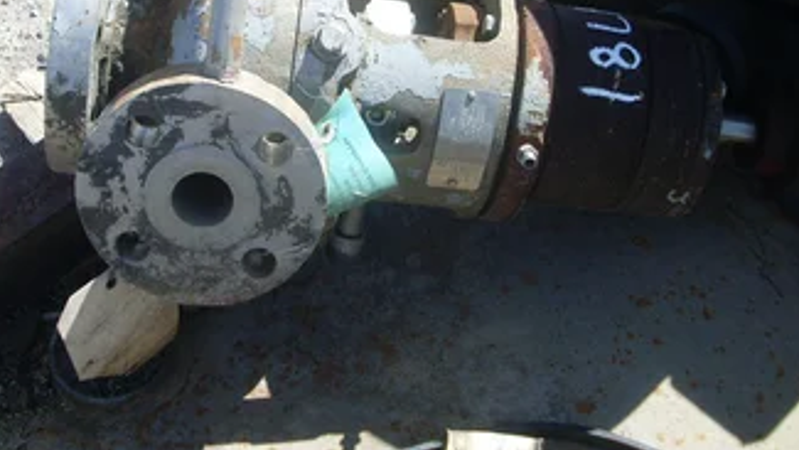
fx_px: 1081
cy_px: 93
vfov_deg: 23.2
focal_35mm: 51
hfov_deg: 40.6
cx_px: 391
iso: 80
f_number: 7.7
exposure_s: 1/125
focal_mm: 6.3
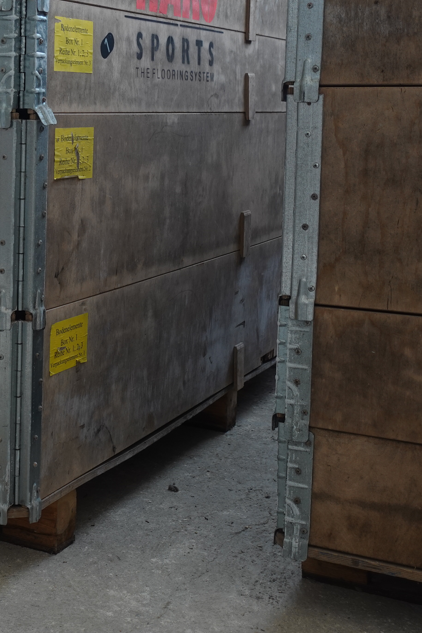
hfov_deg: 21.2
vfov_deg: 32.2
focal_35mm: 62
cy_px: 220
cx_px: 9
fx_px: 1090
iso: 100
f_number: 2.5
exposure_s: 1/30
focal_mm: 11.45
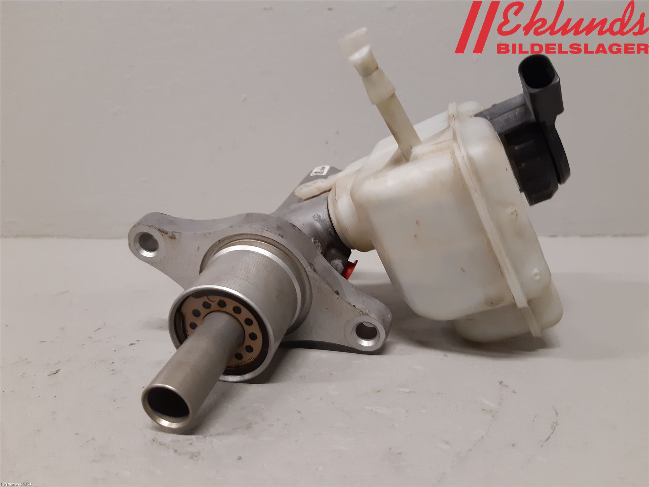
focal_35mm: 26
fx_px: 487
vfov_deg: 53.1
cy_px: 244
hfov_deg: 67.3
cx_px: 324
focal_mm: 3.93
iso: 160
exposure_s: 1/50
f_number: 1.7
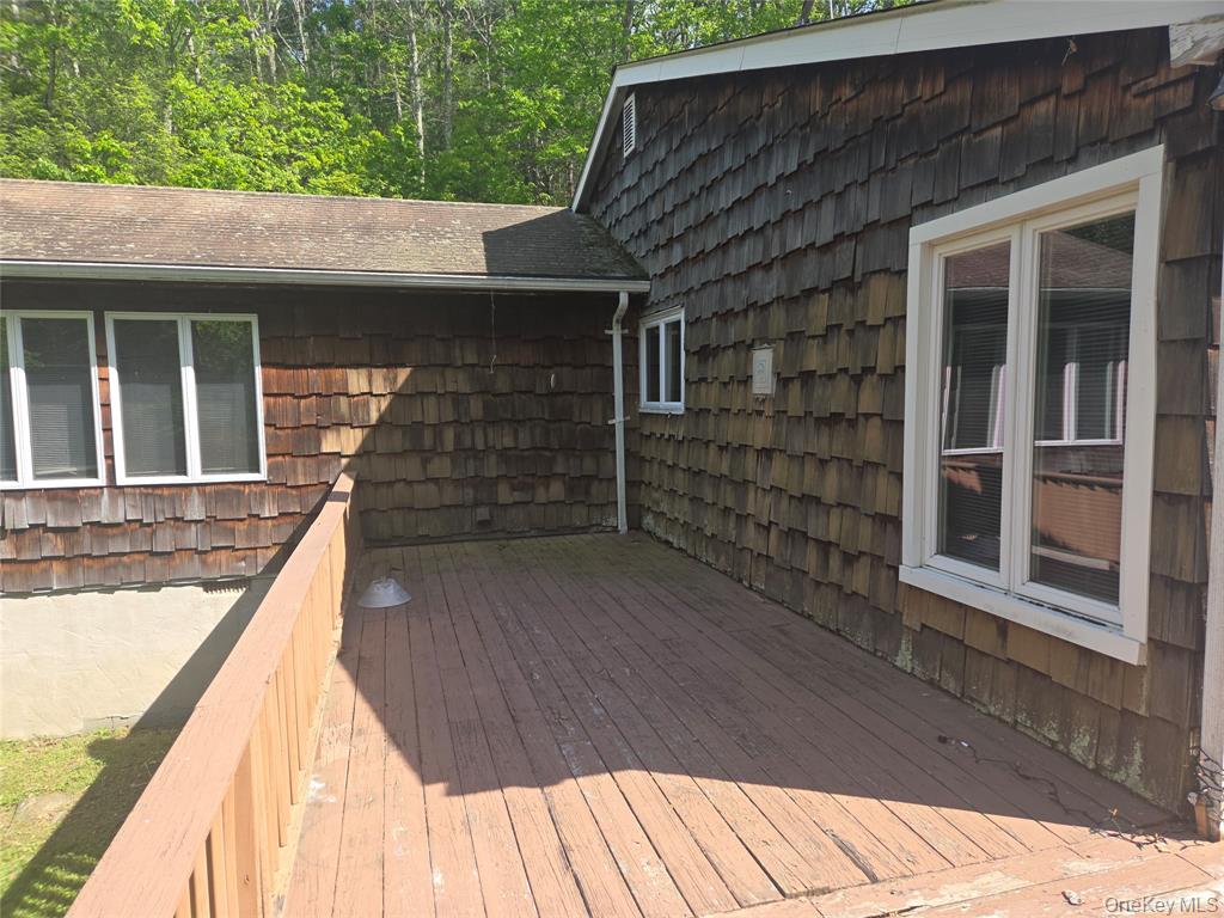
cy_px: 459
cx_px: 612
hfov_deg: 73.9
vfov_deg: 58.9
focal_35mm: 23
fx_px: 813
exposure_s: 1/553
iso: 25
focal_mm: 5.4
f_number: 1.8
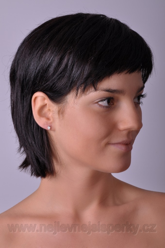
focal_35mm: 78
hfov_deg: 17.4
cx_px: 82
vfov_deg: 26.0
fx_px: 538
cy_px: 124
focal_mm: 52
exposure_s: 1/160
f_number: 11
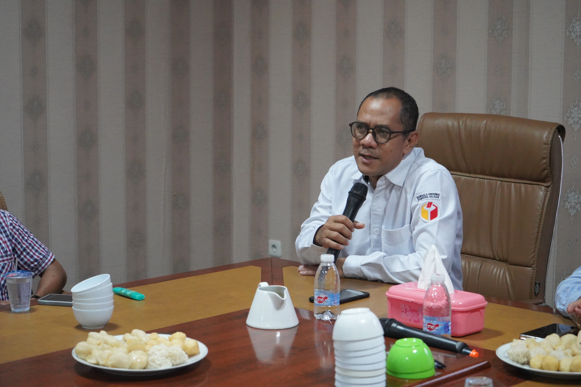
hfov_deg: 28.8
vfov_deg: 19.5
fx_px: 1130
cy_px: 194
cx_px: 290
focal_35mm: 70
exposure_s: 1/100
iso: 12800
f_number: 5.6
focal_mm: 70
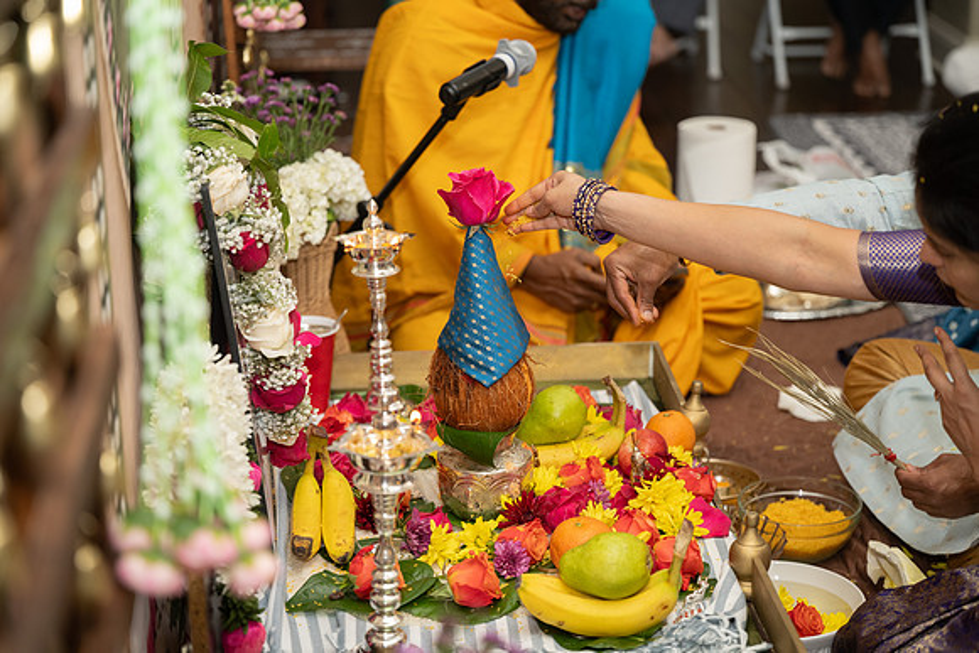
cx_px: 490
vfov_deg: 17.9
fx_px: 2074
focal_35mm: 76
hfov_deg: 26.6
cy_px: 326
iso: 500
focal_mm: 76
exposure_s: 1/200
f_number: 2.8
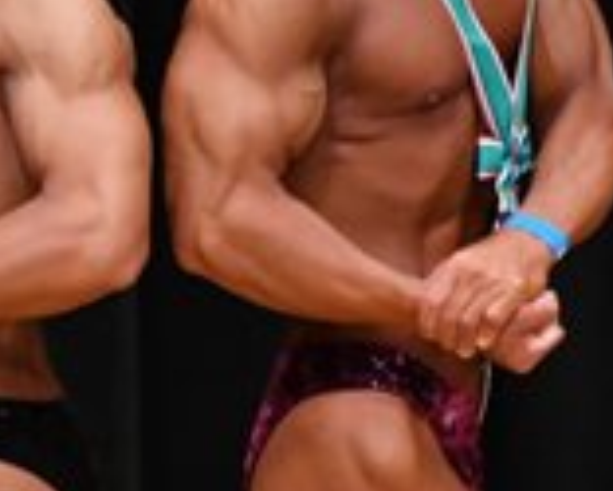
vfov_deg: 1.2
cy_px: 314
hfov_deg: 1.5
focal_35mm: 1325
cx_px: -411
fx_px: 24054
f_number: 5.6
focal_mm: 190
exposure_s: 1/400
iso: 3200
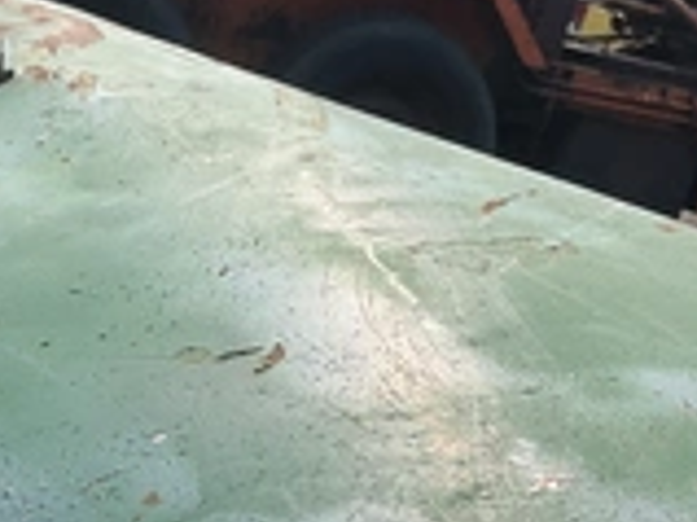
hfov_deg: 25.8
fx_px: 1469
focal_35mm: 73
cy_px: 452
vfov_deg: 19.8
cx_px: 57
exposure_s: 1/1848
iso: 25
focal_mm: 3
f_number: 1.8
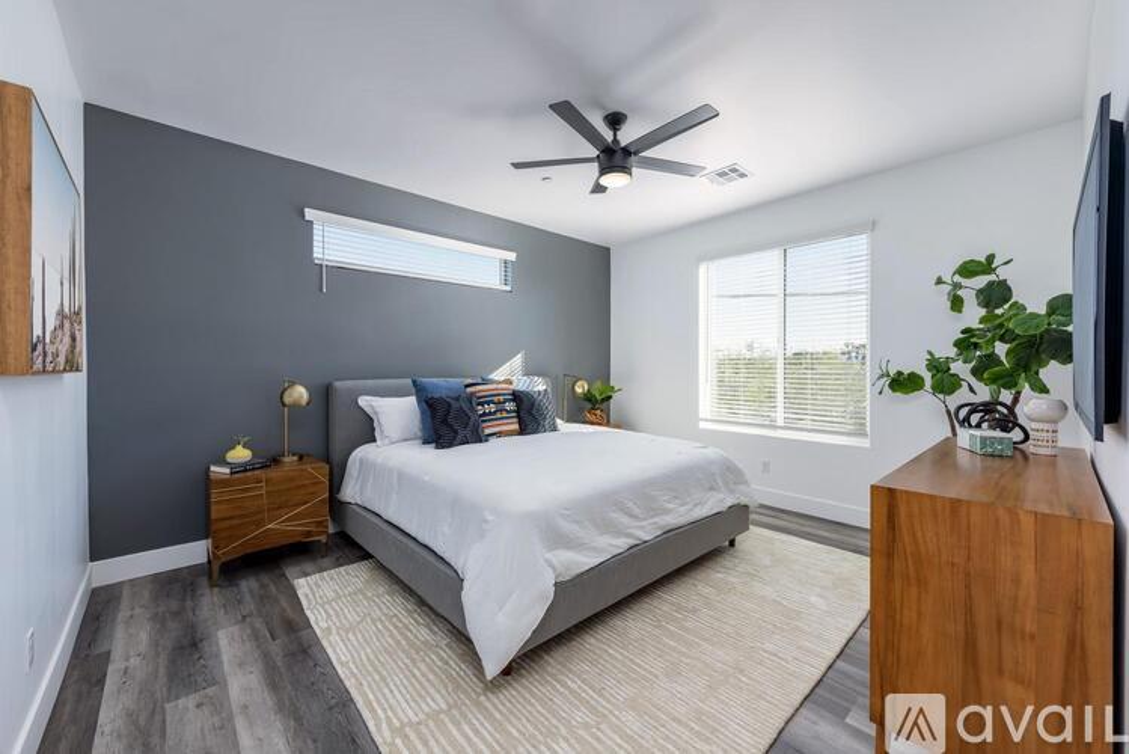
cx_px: 564
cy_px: 377
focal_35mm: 14
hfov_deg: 104.2
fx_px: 439
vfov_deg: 81.3
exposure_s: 1/160
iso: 200
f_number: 8
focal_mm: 14
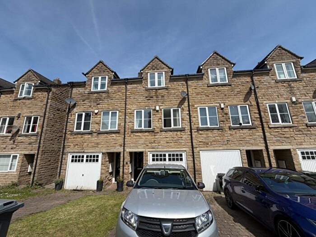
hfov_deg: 102.1
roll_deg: +2.1
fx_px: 128
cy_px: 118
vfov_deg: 85.7
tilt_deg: +13.0
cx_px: 158
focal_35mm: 14
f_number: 2.2
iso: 20
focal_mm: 2.22
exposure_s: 1/914
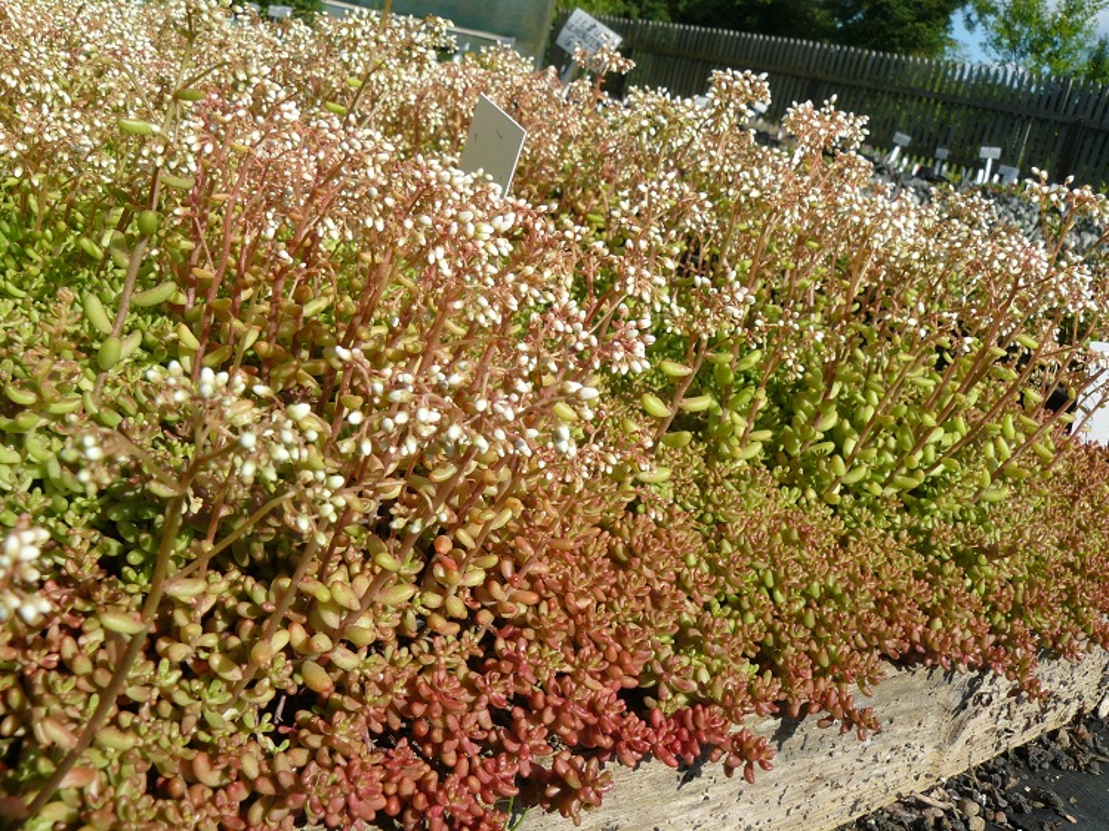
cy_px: 416
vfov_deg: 39.6
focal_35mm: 36
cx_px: 554
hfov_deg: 51.4
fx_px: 1153
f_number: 5.6
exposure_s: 1/400
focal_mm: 6
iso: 100
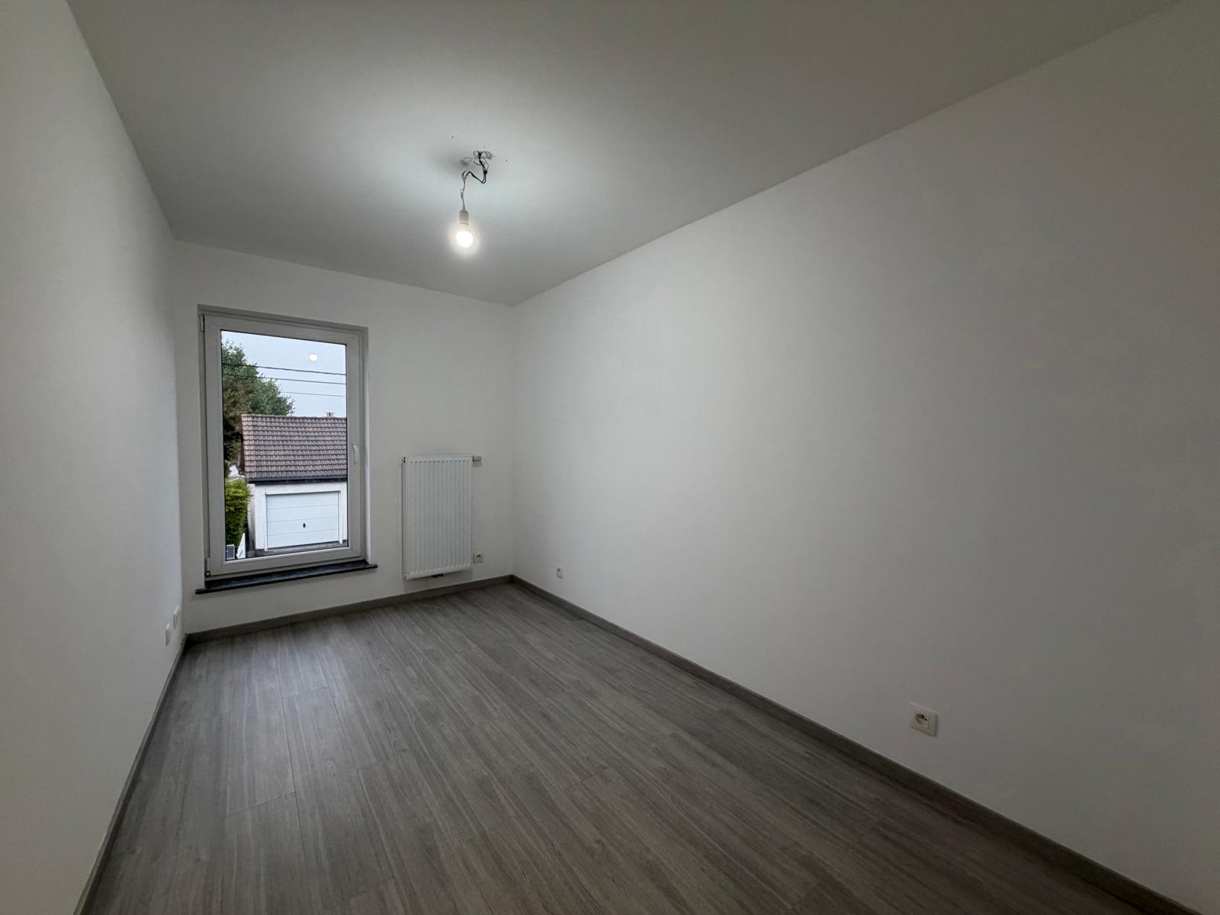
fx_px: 493
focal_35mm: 14
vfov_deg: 85.7
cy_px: 458
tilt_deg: -1.9
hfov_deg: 102.1
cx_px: 610
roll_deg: +0.9
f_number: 2.2
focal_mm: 2.22
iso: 250
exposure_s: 1/100
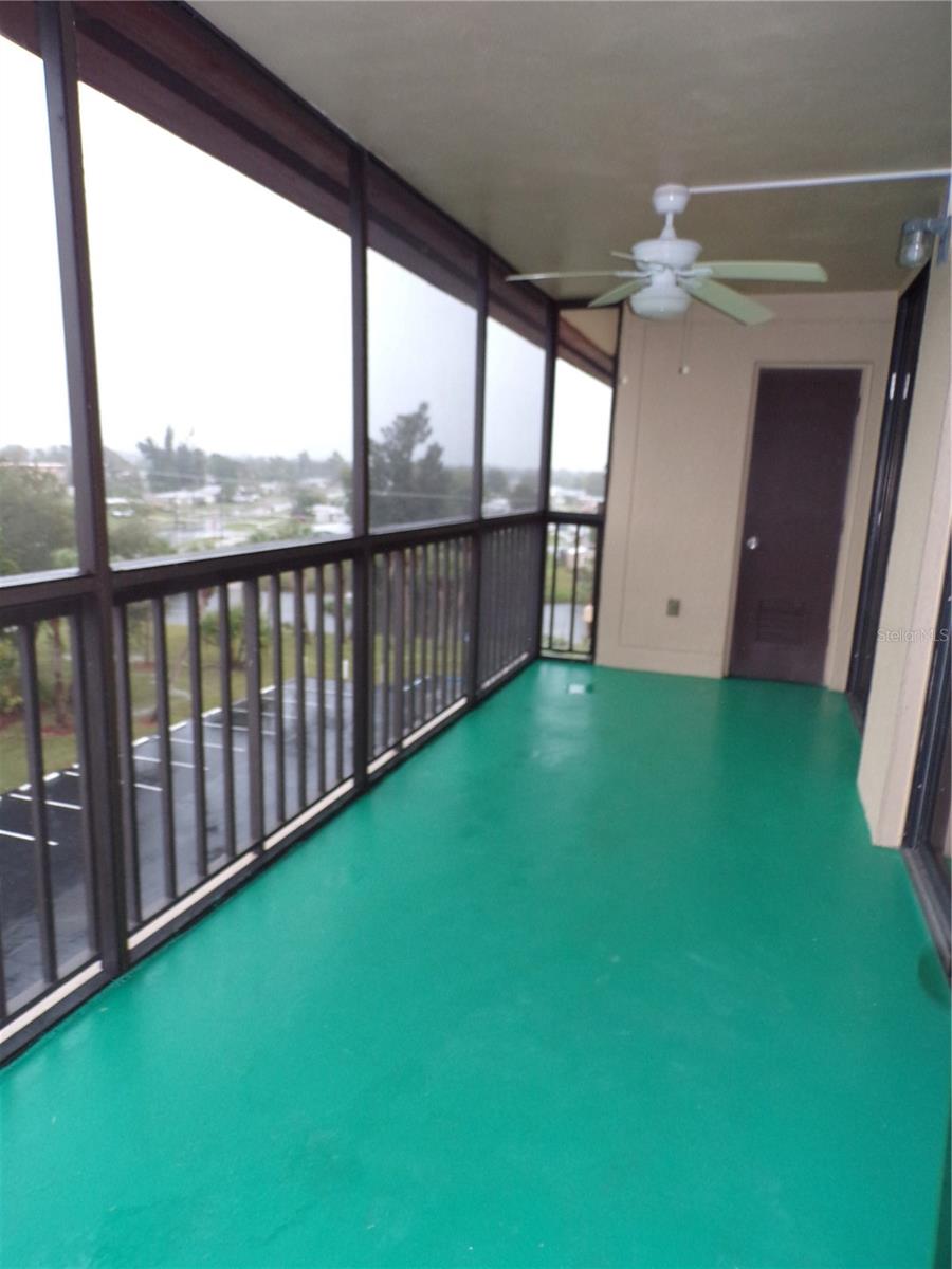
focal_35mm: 24
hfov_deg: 56.8
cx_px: 476
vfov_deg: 71.6
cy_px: 634
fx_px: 880
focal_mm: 4.3
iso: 200
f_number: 3
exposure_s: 1/30
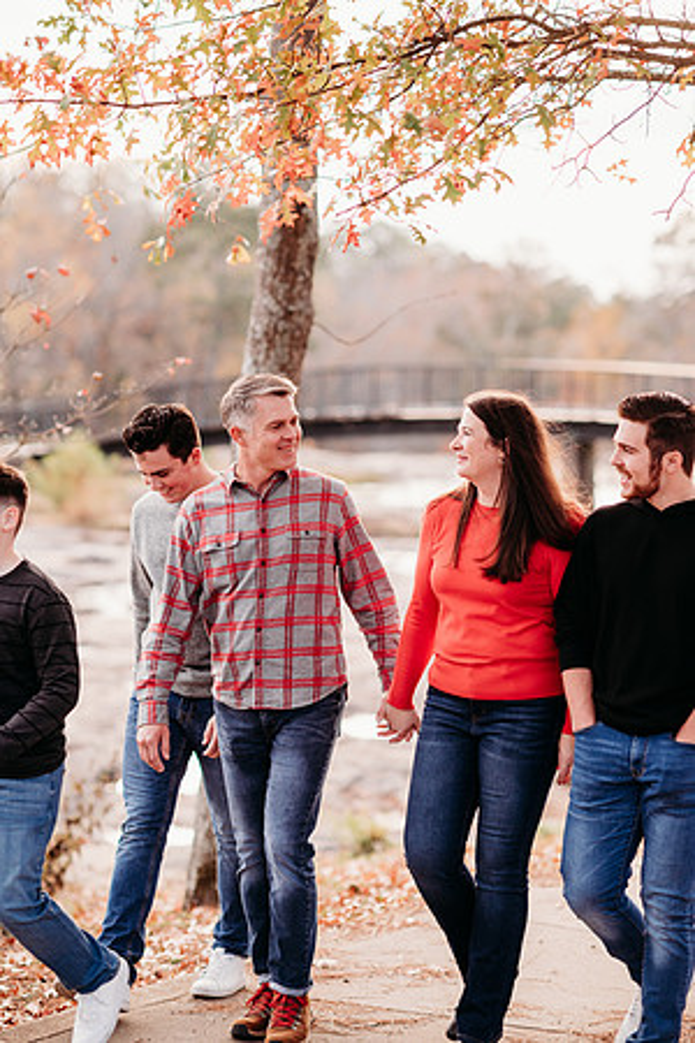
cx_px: 348
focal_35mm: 85
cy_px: 522
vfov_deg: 23.9
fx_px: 2461
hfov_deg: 16.1
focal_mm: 85
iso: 320
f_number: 2.2
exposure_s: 1/400
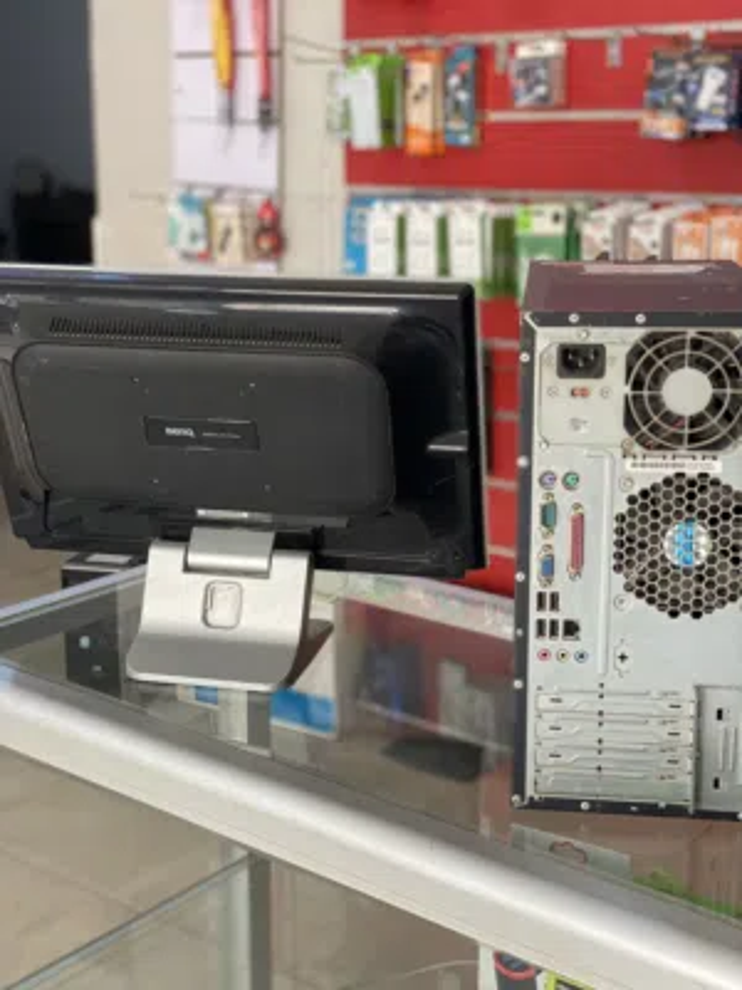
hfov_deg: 28.0
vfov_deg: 36.8
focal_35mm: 52
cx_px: 371
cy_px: 495
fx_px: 1486
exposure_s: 1/100
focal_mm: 6
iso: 100
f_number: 2
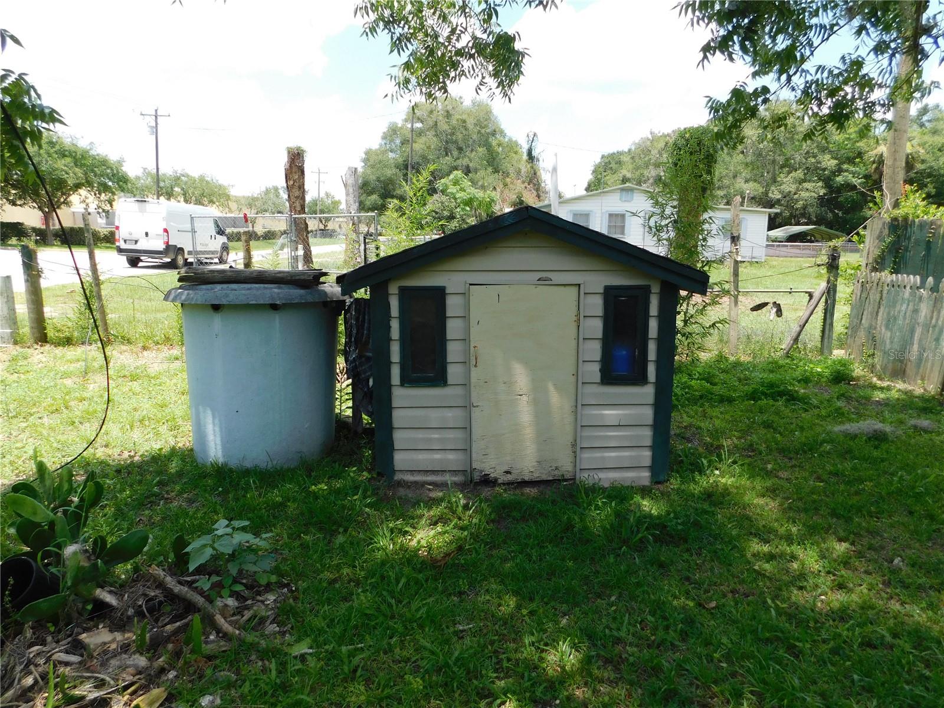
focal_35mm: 23
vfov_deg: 58.9
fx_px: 627
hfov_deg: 73.9
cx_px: 472
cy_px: 354
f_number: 3
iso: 125
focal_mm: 4
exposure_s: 1/640
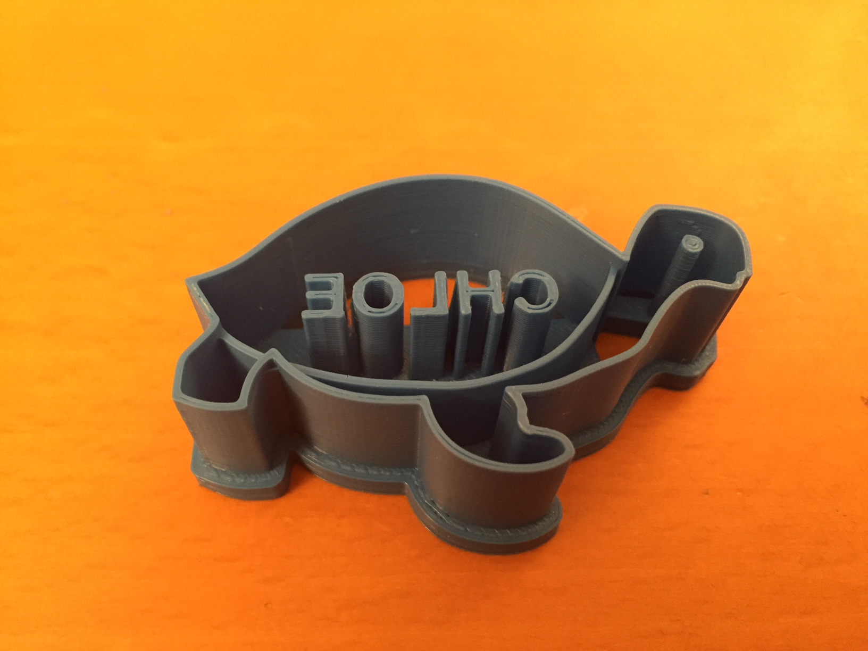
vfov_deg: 48.2
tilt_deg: -57.3
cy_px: 326
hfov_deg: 61.7
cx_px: 434
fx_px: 727
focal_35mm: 29
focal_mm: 4.15
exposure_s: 1/20
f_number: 2.2
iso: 250
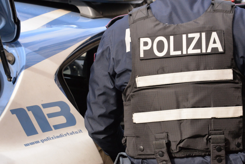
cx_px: 122
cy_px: 82
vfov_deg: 13.1
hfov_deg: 19.4
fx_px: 715
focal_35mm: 105
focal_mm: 105
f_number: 14
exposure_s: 1/800
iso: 5000
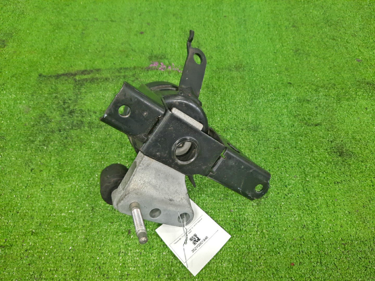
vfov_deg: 54.9
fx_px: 271
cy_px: 140
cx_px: 188
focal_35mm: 25
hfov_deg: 69.4
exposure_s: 1/50
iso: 298
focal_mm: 4.6
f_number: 2
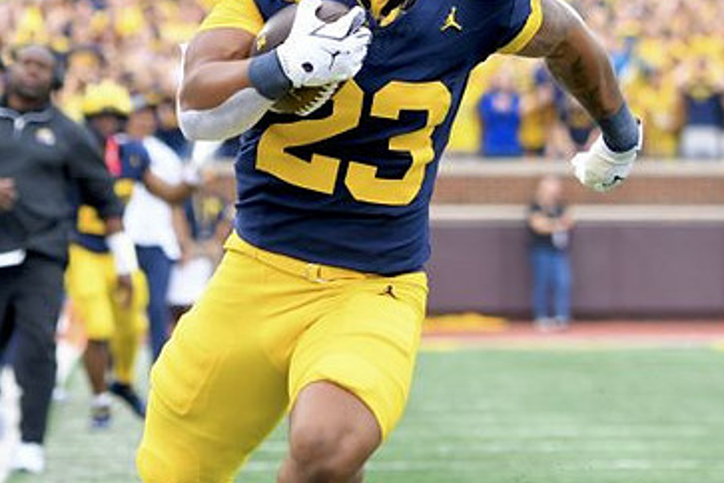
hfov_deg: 4.4
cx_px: 315
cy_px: 142
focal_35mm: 466
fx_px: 9371
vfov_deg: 3.0
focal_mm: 195
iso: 1250
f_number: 5.3
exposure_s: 1/1000
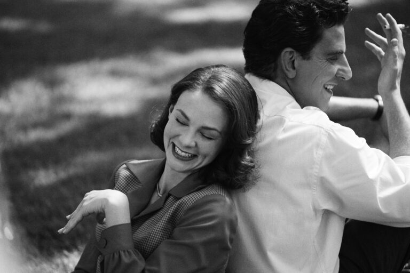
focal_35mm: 200
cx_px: 205
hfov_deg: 10.3
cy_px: 136
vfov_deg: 6.9
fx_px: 2278
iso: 400
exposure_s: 1/1600
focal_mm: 200
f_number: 2.8
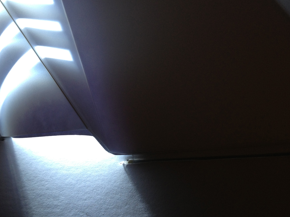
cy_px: 99
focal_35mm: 51
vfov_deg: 28.5
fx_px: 427
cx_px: 82
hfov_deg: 36.8
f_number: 2.4
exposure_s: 1/40
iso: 64
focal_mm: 4.28
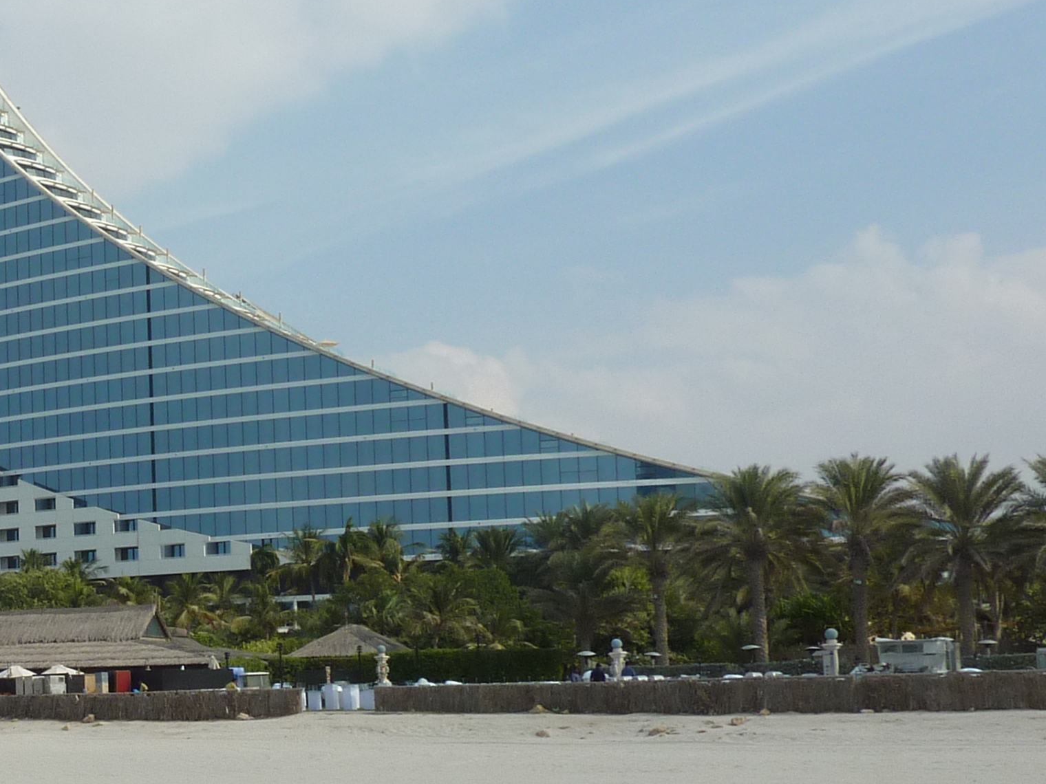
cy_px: 547
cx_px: -66
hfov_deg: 29.4
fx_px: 1813
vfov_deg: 24.3
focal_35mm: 60
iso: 80
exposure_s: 1/400
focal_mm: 4.1
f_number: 5.6
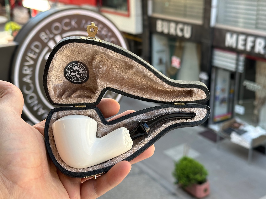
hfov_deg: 39.7
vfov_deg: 30.3
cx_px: 133
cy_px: 100
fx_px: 369
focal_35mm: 48
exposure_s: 1/313
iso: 64
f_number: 1.78
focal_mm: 6.86
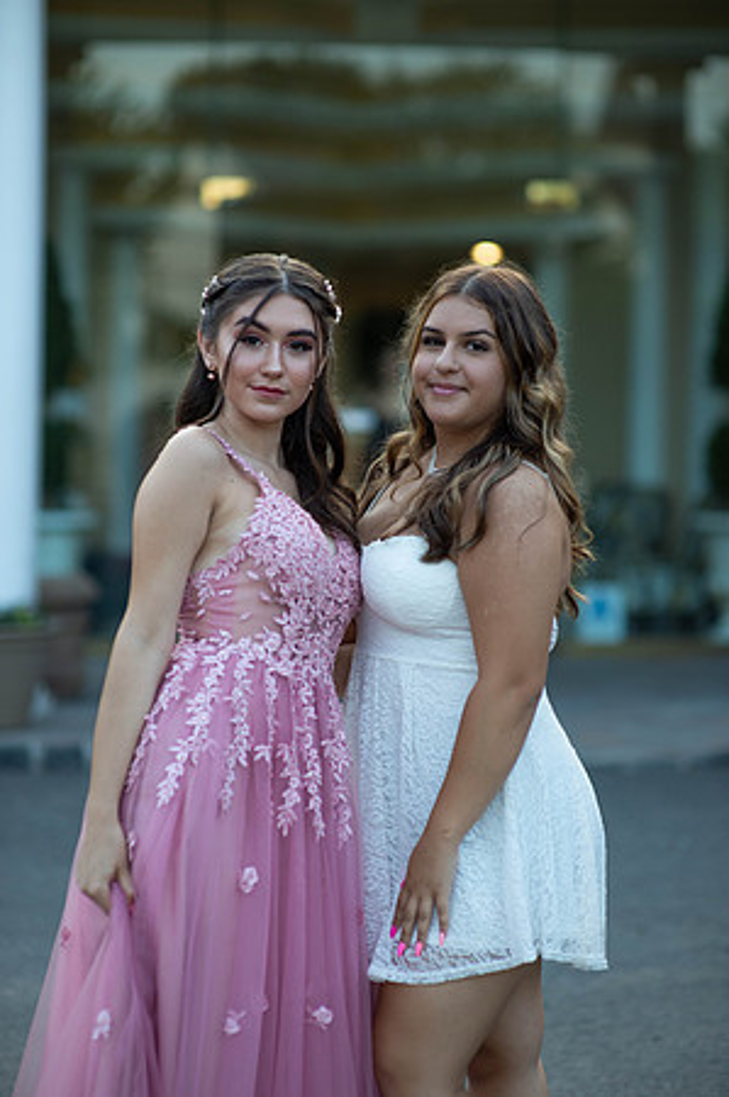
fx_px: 2588
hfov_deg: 16.0
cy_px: 548
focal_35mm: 85
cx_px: 364
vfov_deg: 23.9
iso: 250
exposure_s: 1/1000
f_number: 2
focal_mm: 85
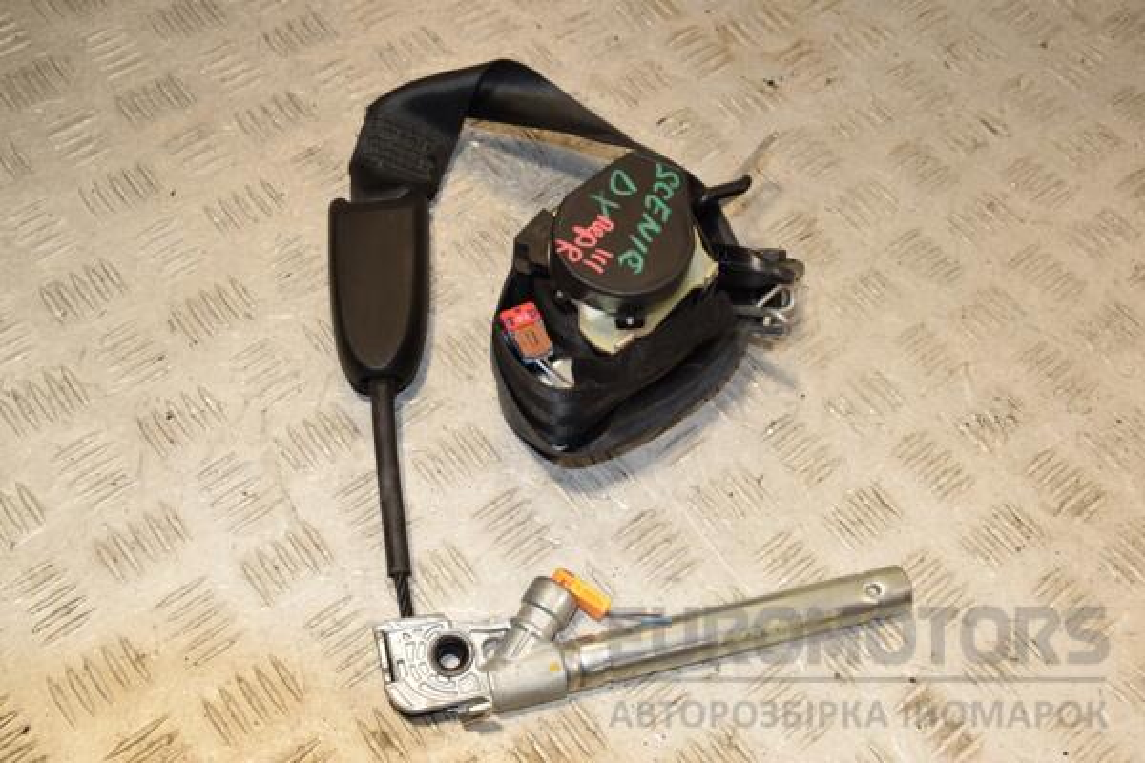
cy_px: 382
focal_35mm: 42
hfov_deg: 46.4
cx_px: 572
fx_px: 1336
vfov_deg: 31.9
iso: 800
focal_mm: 28
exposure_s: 1/200
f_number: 9
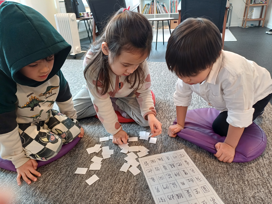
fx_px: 196
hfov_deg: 69.4
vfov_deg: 54.9
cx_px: 136
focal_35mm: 25
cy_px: 102
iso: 250
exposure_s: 1/50
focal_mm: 4.65
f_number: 1.8
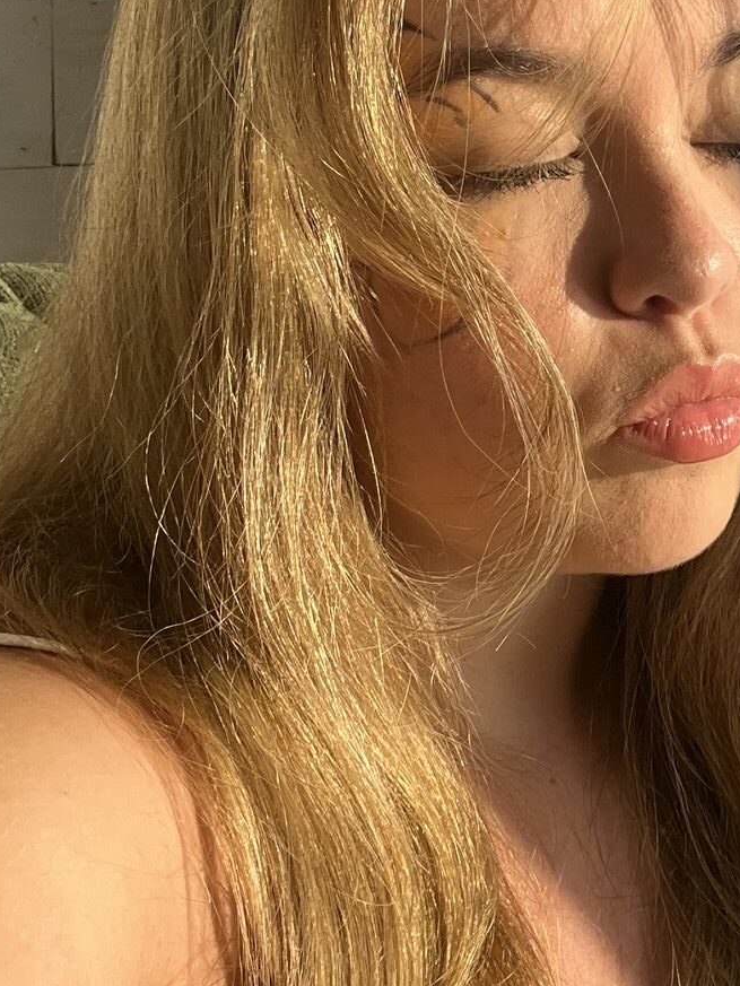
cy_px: 300
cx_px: 728
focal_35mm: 66
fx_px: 1881
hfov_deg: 21.5
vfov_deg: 29.1
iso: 32
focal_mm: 2.71
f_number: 2.2
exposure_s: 1/347
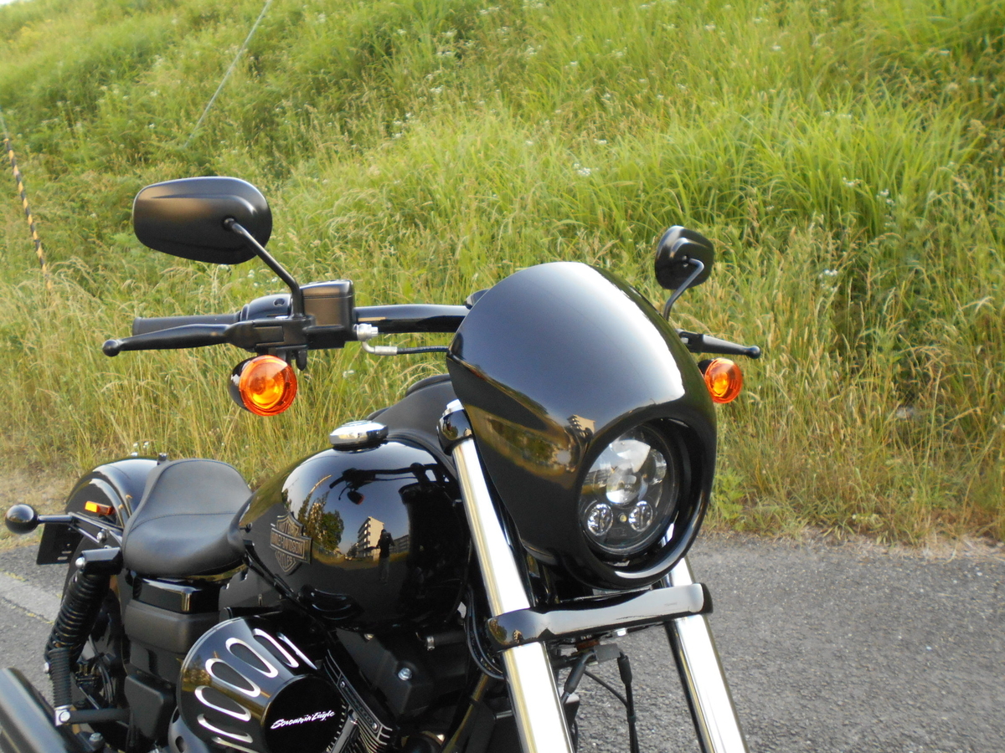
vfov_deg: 41.8
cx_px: 502
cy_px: 376
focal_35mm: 34
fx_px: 987
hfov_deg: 54.0
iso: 250
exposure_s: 1/250
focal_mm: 5.8
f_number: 3.6
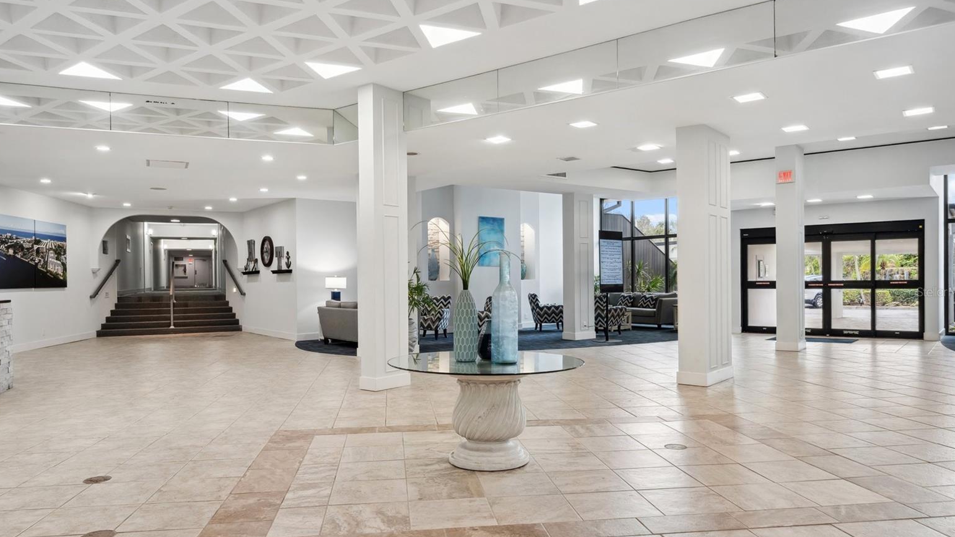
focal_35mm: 25
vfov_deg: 45.9
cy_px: 292
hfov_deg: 74.1
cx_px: 476
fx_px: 633
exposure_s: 1/10
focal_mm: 23
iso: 250
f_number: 8
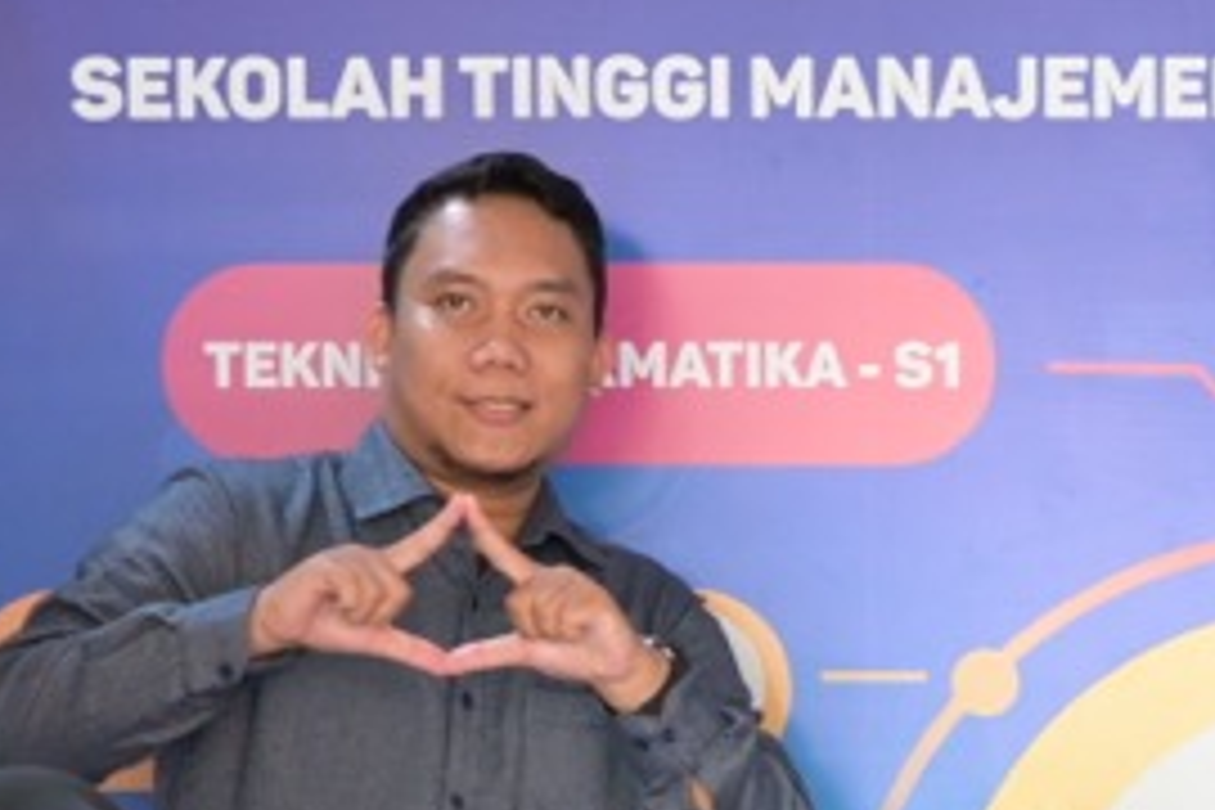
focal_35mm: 160
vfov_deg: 8.3
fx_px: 5400
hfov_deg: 12.5
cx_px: 1472
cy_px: 1346
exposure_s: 1/60
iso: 500
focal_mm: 24
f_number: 1.7
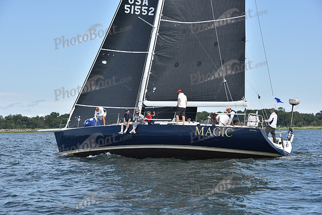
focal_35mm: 102
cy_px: 108
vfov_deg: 13.4
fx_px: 913
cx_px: 161
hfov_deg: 20.0
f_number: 8
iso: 320
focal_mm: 102
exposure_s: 1/1000
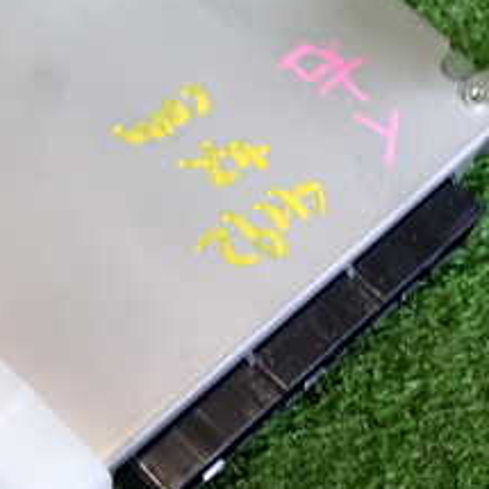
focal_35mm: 74
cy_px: 248
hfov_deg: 23.3
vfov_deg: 23.4
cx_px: 189
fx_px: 1183
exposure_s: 1/30
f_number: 2.3
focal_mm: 5.4
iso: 250
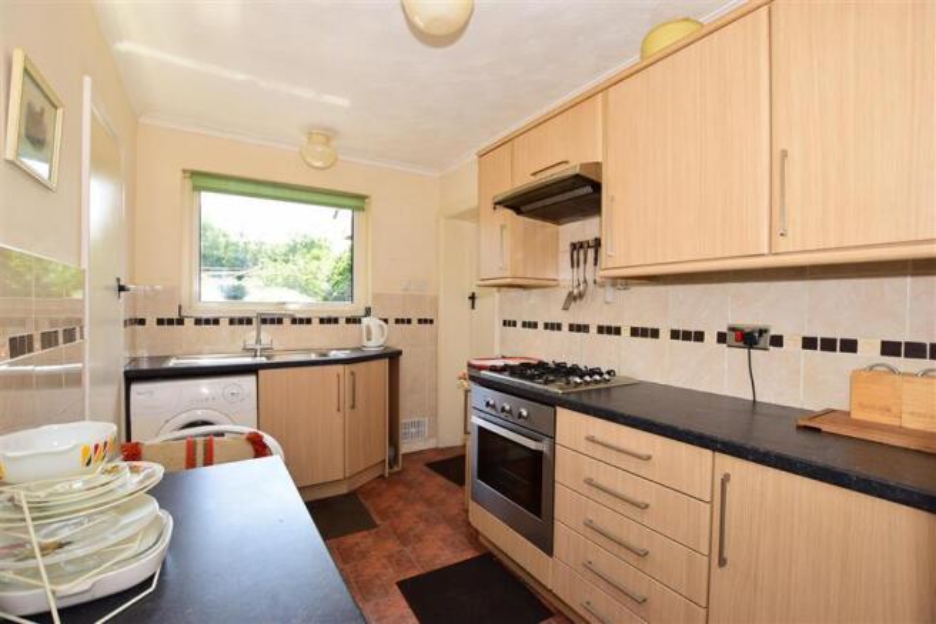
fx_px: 390
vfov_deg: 77.3
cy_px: 312
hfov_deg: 100.4
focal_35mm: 15
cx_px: 468
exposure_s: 1/100
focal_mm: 10
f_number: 5
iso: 200
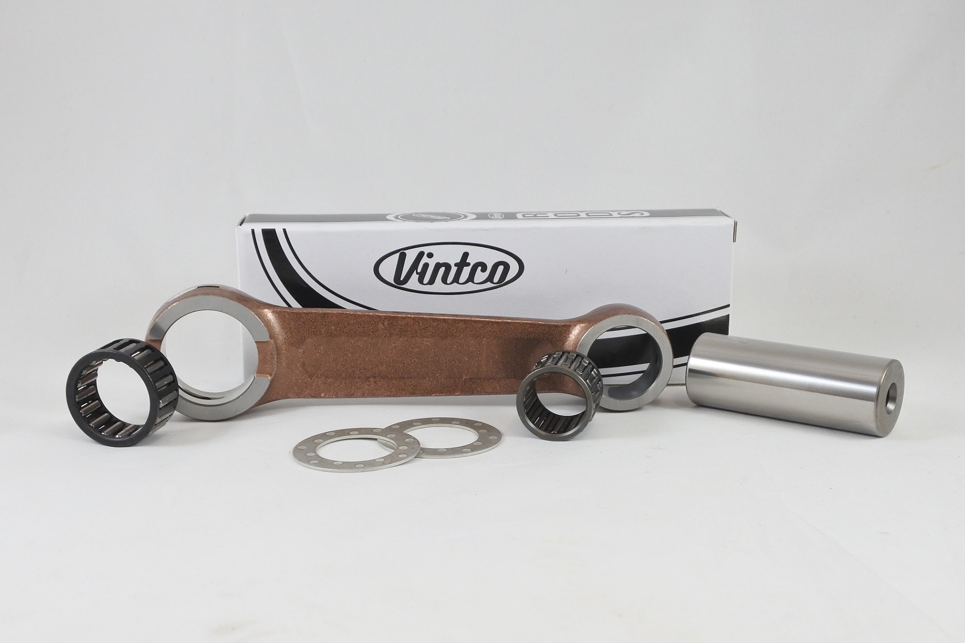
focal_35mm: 37
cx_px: 482
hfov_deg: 51.9
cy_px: 322
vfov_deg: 35.9
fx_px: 992
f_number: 4
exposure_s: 1/125
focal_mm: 14
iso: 400
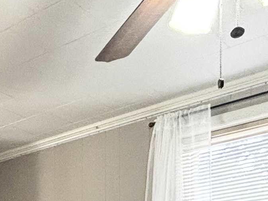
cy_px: 347
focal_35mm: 64
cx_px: -29
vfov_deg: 18.6
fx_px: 495
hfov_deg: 27.6
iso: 250
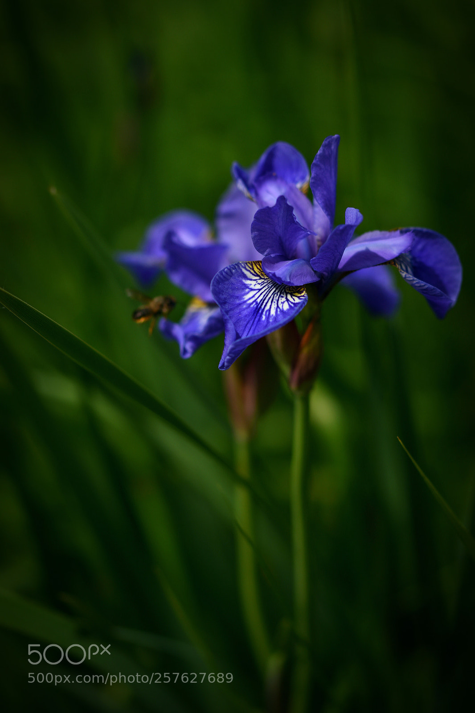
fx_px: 3118
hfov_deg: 8.7
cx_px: 238
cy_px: 356
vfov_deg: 13.0
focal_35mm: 158
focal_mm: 105
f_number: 3.3
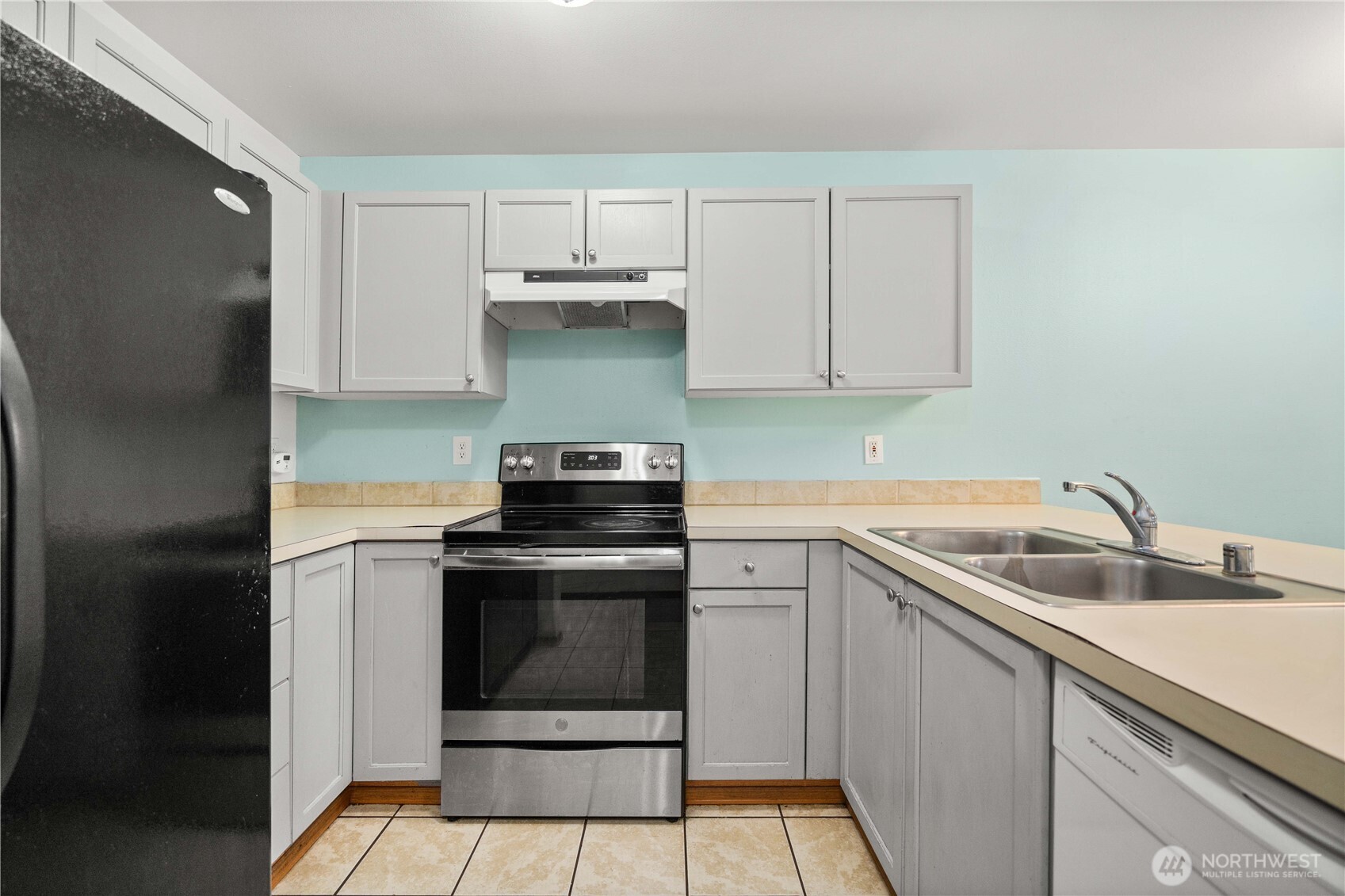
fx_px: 523
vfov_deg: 81.2
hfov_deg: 104.3
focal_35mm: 14
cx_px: 672
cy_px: 448
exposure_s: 1/60
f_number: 4
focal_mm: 14
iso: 400
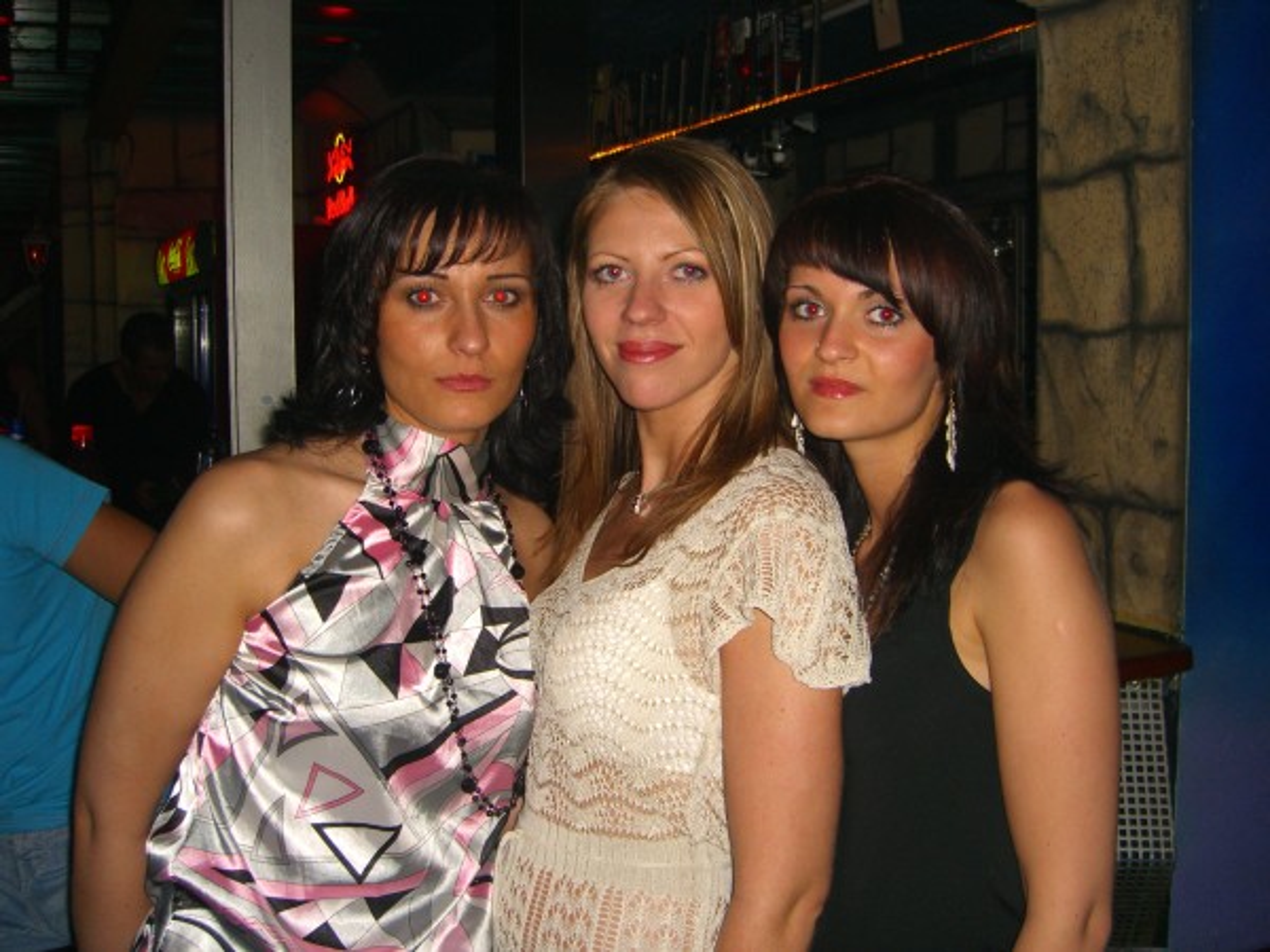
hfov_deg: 49.0
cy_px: 476
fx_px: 1394
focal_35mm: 38
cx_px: 635
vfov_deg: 37.7
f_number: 2.8
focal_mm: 7.9
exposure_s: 1/60
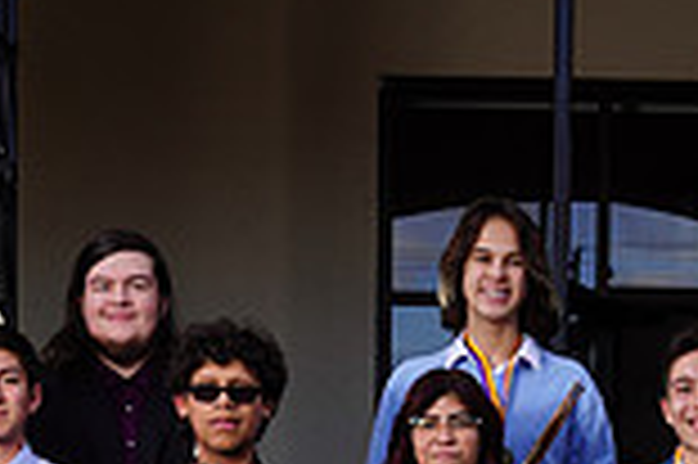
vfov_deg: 9.9
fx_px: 2537
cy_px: 845
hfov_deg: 15.6
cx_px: 522
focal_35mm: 131
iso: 100
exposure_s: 1/200
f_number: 6.3
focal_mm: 35
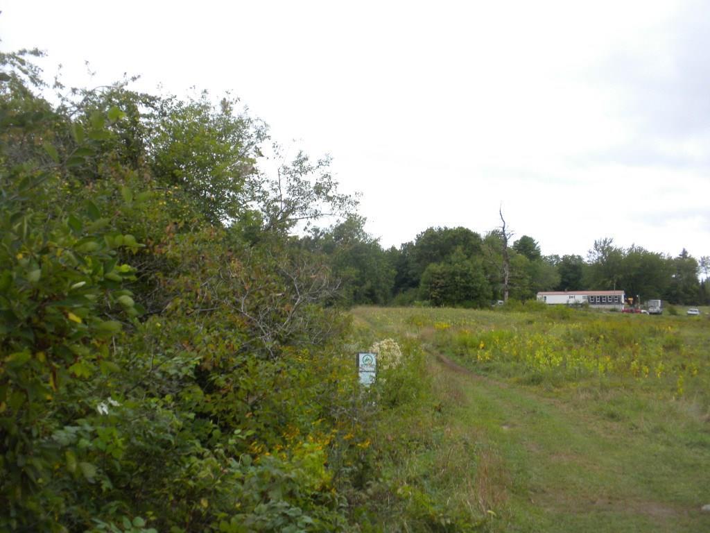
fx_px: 759
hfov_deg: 50.1
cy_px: 266
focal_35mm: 37
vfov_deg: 38.7
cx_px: 355
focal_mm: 6.6
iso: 105
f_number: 3.5
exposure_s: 1/437
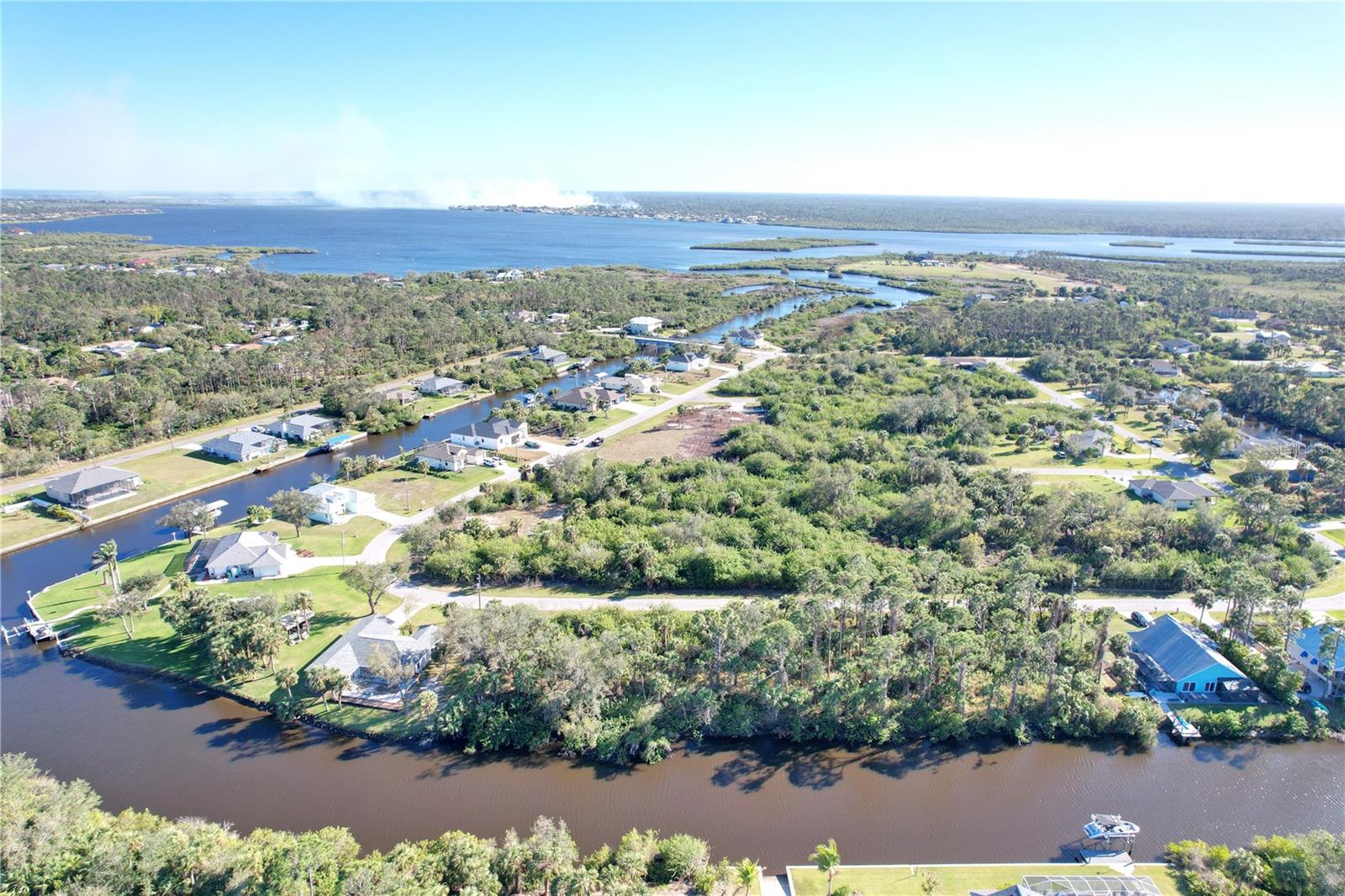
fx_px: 822
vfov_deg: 57.2
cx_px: 672
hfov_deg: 78.6
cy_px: 448
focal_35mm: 22
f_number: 2.8
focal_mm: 8.38
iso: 100
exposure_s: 1/1250
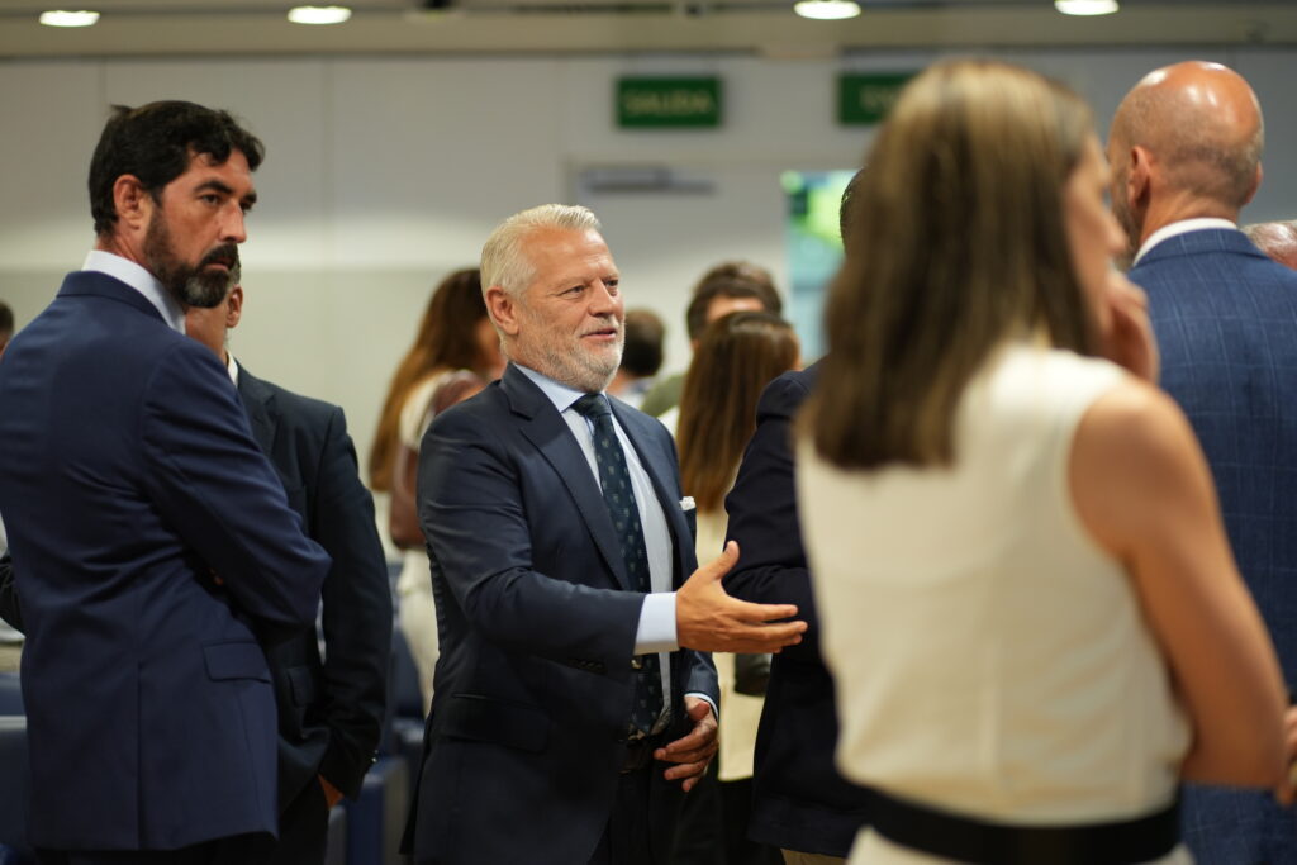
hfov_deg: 23.9
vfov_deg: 16.1
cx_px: 648
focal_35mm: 85
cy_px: 432
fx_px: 3063
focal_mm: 85
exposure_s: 1/100
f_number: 1.8
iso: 800
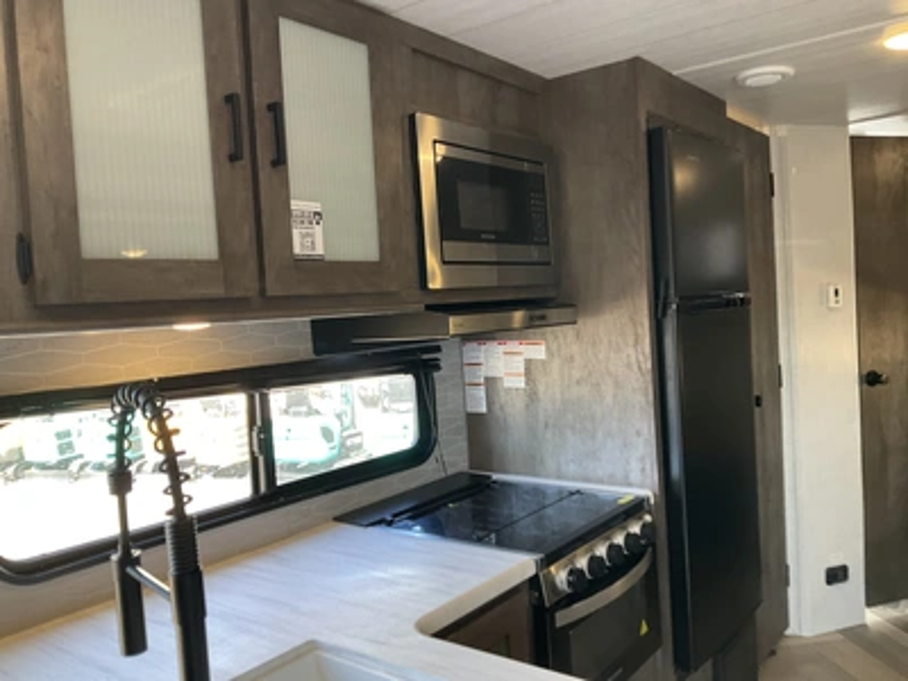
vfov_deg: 48.2
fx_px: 761
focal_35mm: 29
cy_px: 340
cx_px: 454
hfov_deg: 61.7
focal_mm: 3
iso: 64
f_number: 1.8
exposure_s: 1/76
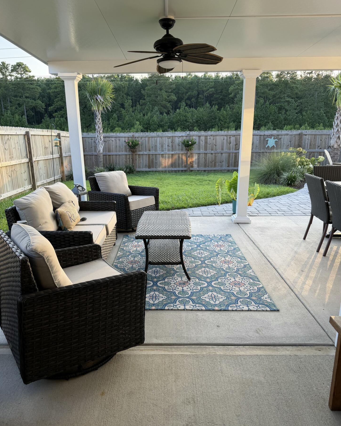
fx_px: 328
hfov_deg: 54.9
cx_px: 165
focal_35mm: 26
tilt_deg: -15.4
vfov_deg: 66.0
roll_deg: -0.4
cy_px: 222
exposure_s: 1/319
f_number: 1.78
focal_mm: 6.76
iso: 80
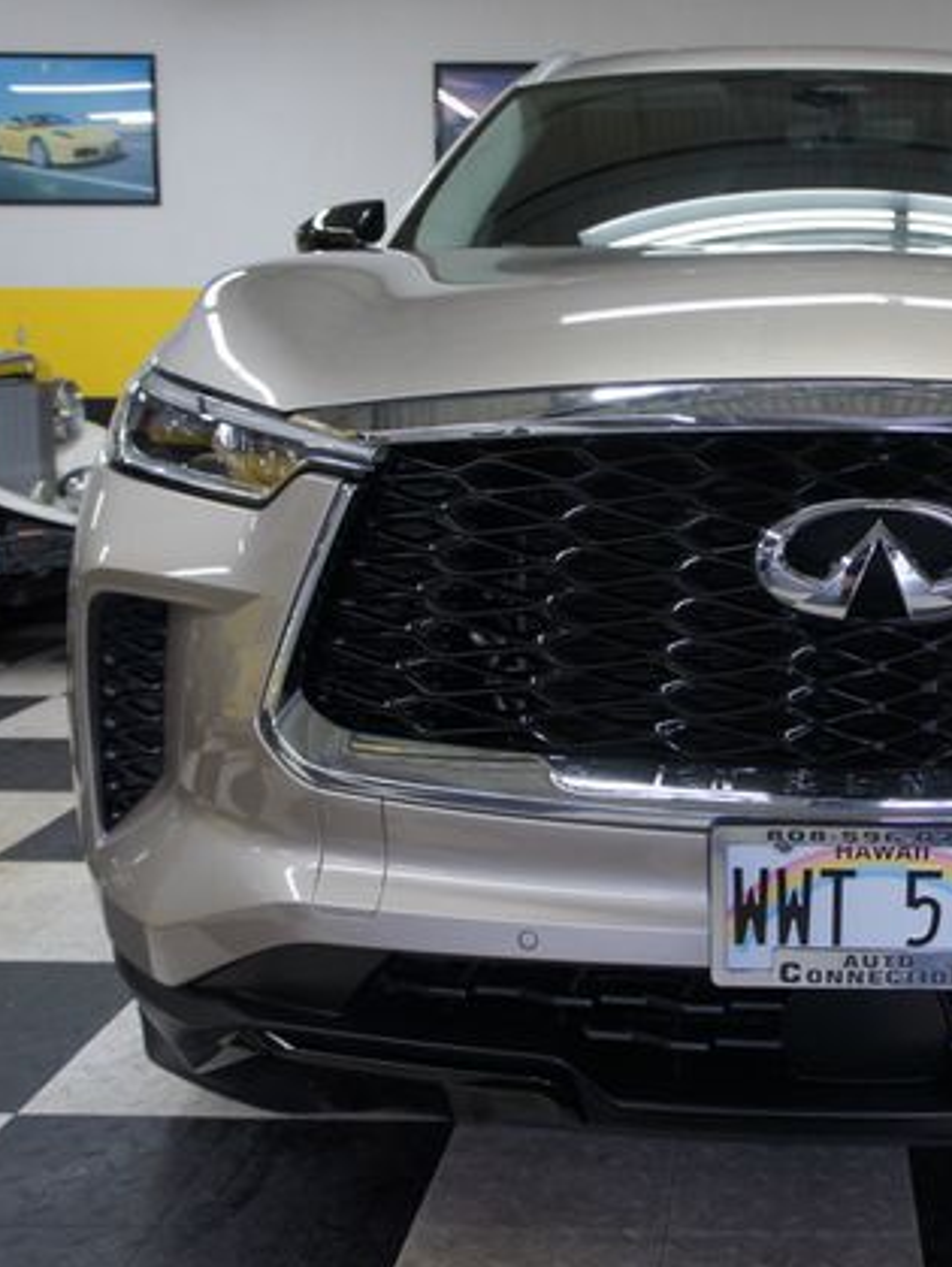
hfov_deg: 31.5
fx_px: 1611
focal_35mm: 44
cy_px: 635
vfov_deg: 42.9
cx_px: 840
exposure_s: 1/30
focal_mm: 20
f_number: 4
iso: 200
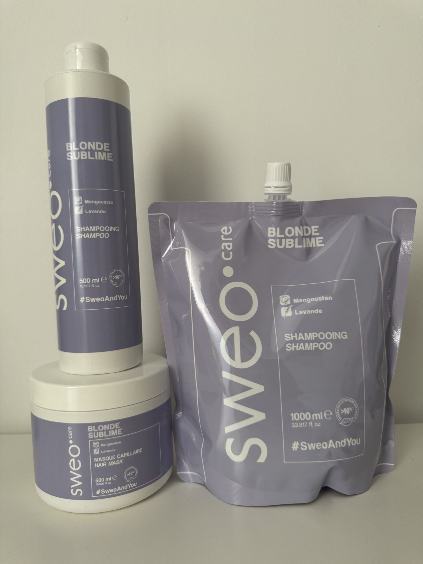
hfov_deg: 56.8
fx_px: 391
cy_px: 282
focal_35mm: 24
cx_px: 212
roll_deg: +1.7
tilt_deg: -2.1
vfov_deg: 71.6
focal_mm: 6.76
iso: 200
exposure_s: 1/64
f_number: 1.78
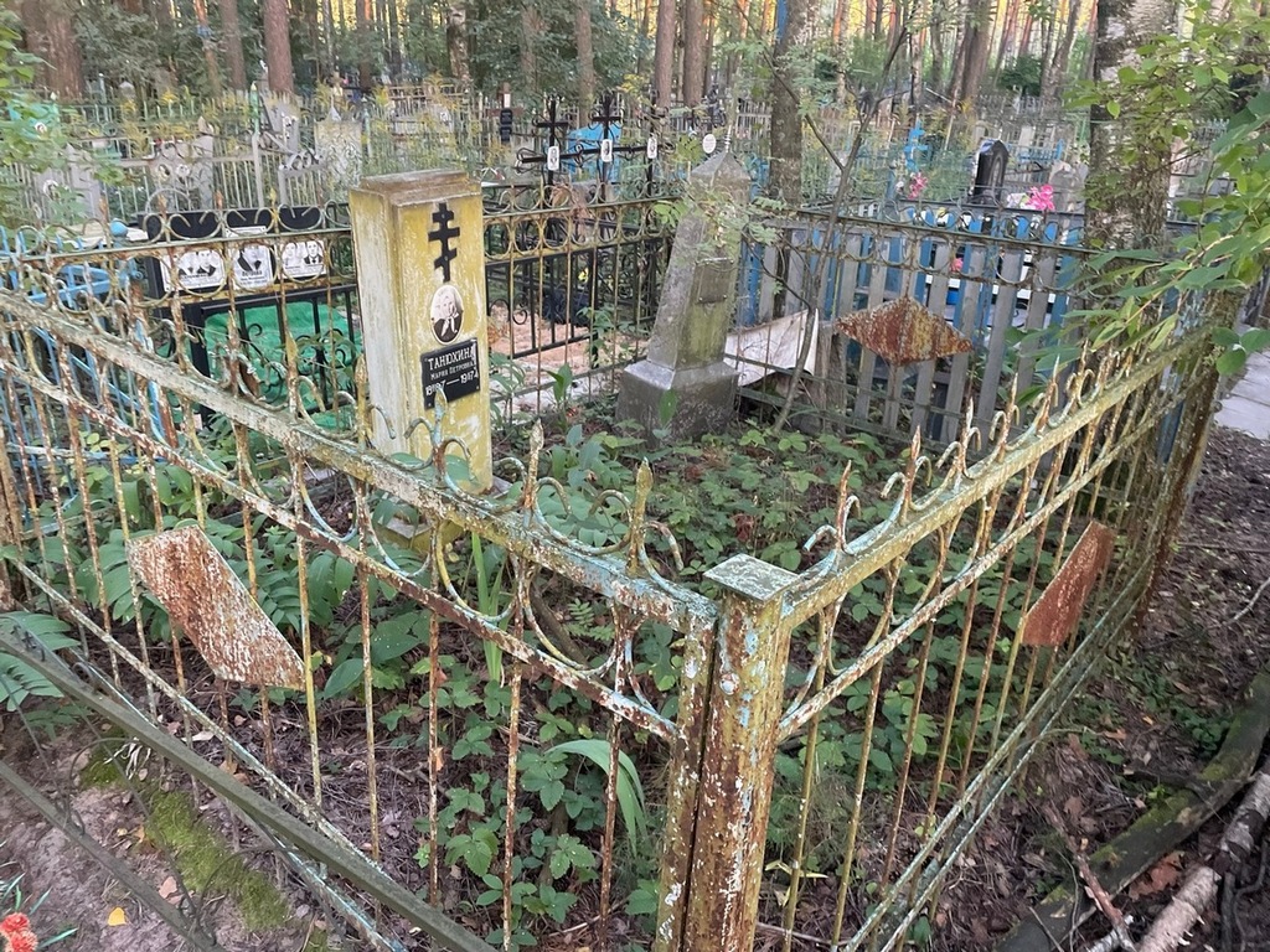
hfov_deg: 67.3
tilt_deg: -19.0
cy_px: 476
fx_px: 954
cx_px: 635
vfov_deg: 53.1
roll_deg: -2.0
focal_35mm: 26
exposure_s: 1/60
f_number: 1.6
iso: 400
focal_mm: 4.2
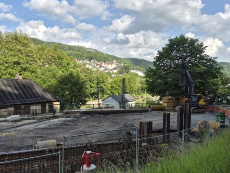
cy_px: 99
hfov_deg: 63.3
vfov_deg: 49.6
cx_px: 128
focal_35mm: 28
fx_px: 186
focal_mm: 5.4
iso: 80
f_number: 1.8
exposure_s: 1/4336
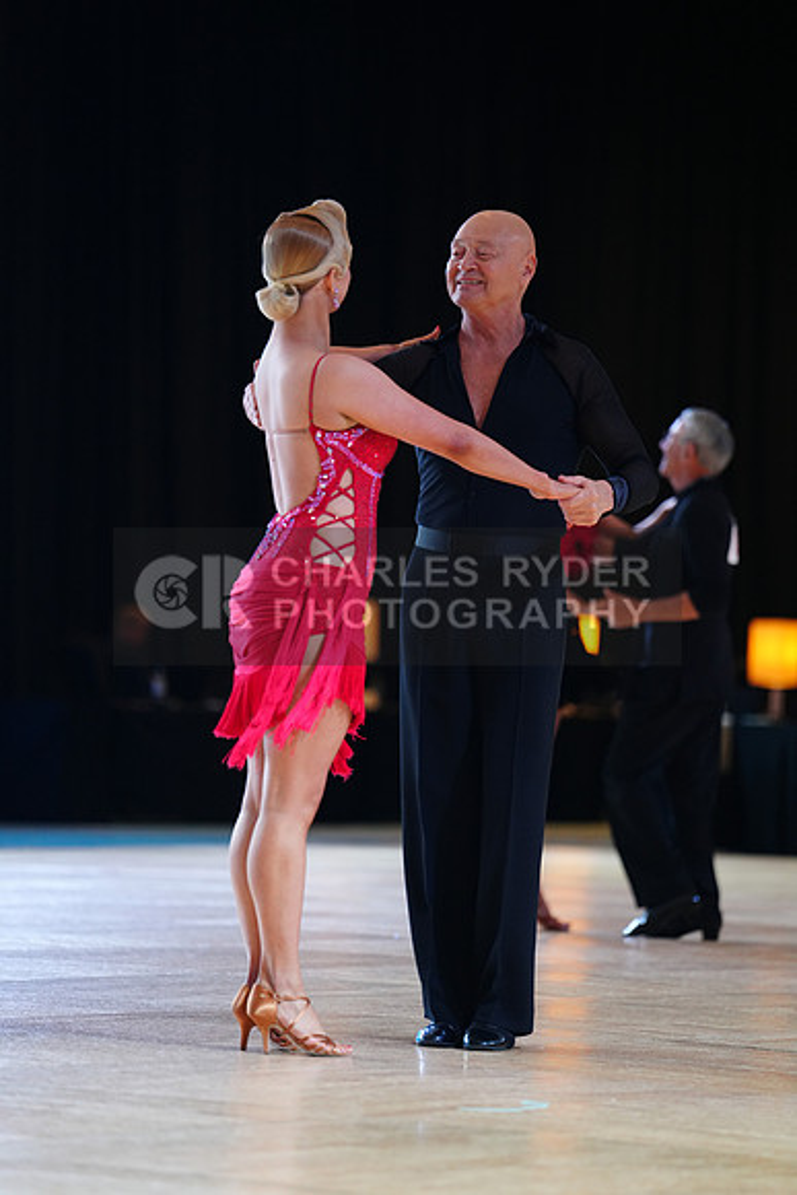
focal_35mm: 163
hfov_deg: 8.4
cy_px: 598
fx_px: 5409
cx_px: 398
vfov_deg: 12.6
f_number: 2.8
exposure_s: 1/400
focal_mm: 163
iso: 2000
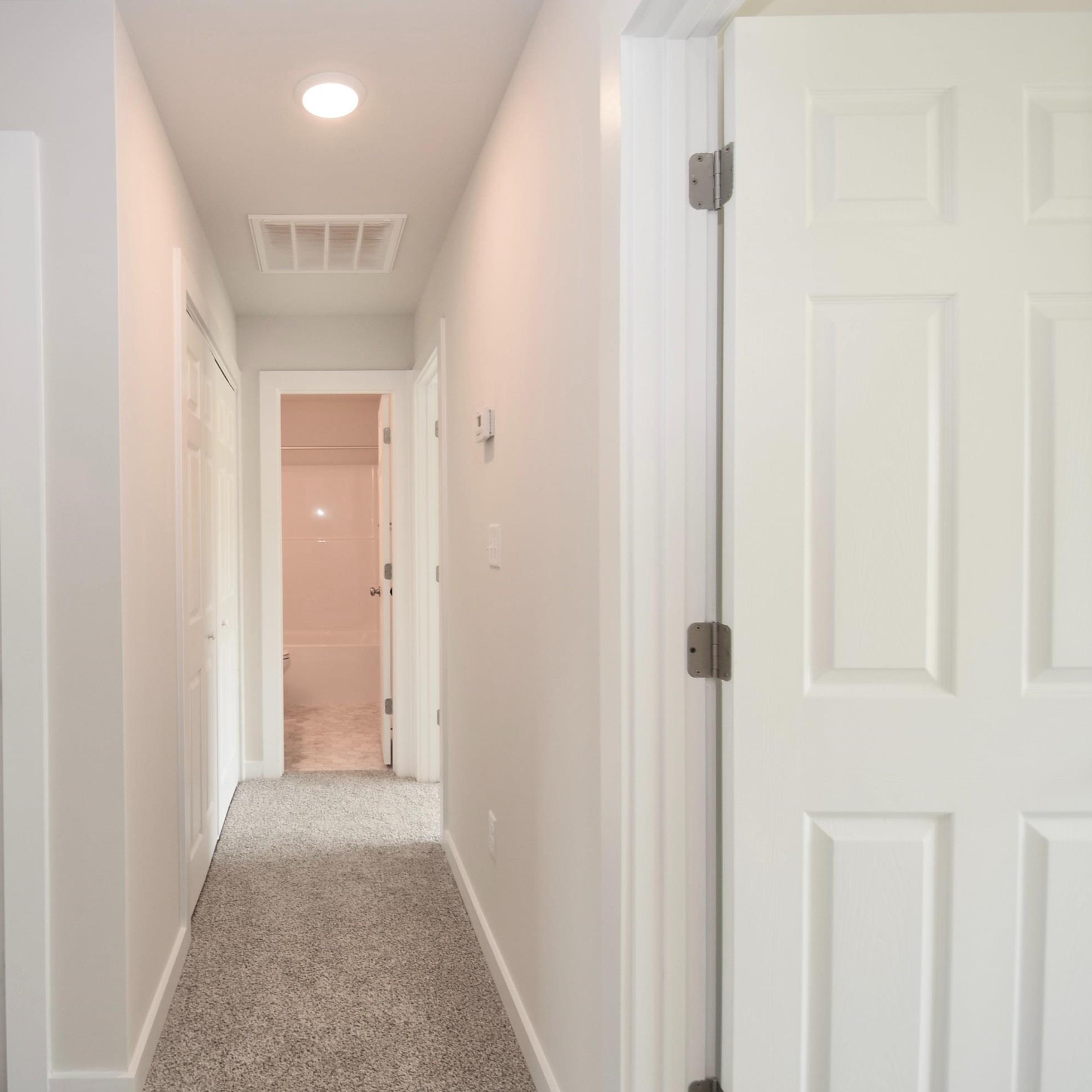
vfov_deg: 74.8
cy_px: 531
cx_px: 351
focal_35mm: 20
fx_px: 714
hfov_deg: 72.3
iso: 200
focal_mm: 10
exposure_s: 1/60
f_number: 4
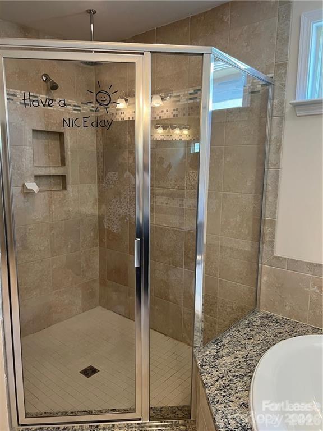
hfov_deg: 53.1
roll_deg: -0.9
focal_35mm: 26
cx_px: 162
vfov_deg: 67.3
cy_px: 216
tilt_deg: -7.5
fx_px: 323
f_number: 1.5
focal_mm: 5.7
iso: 80
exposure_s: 1/60
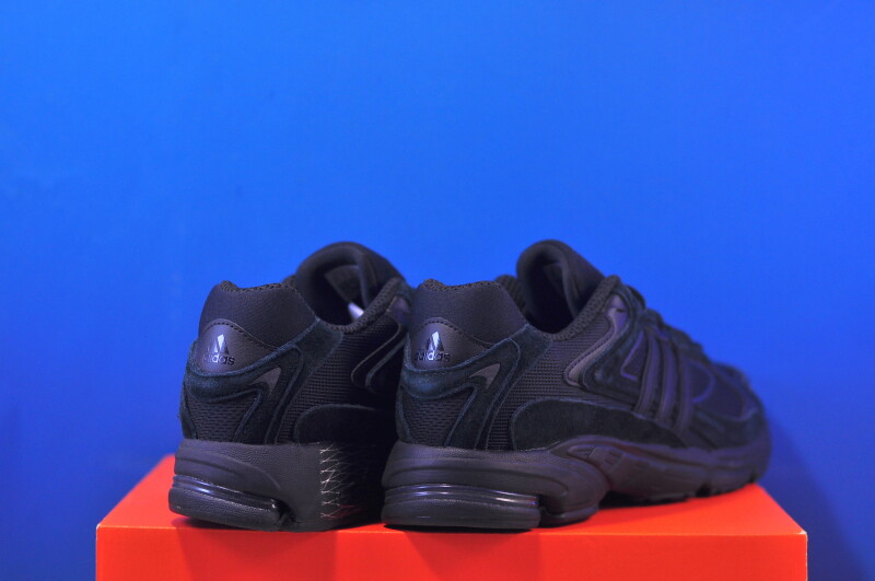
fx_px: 1820
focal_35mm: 75
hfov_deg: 27.0
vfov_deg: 18.1
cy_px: 290
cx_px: 438
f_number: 2.5
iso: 250
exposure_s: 1/320
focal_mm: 50
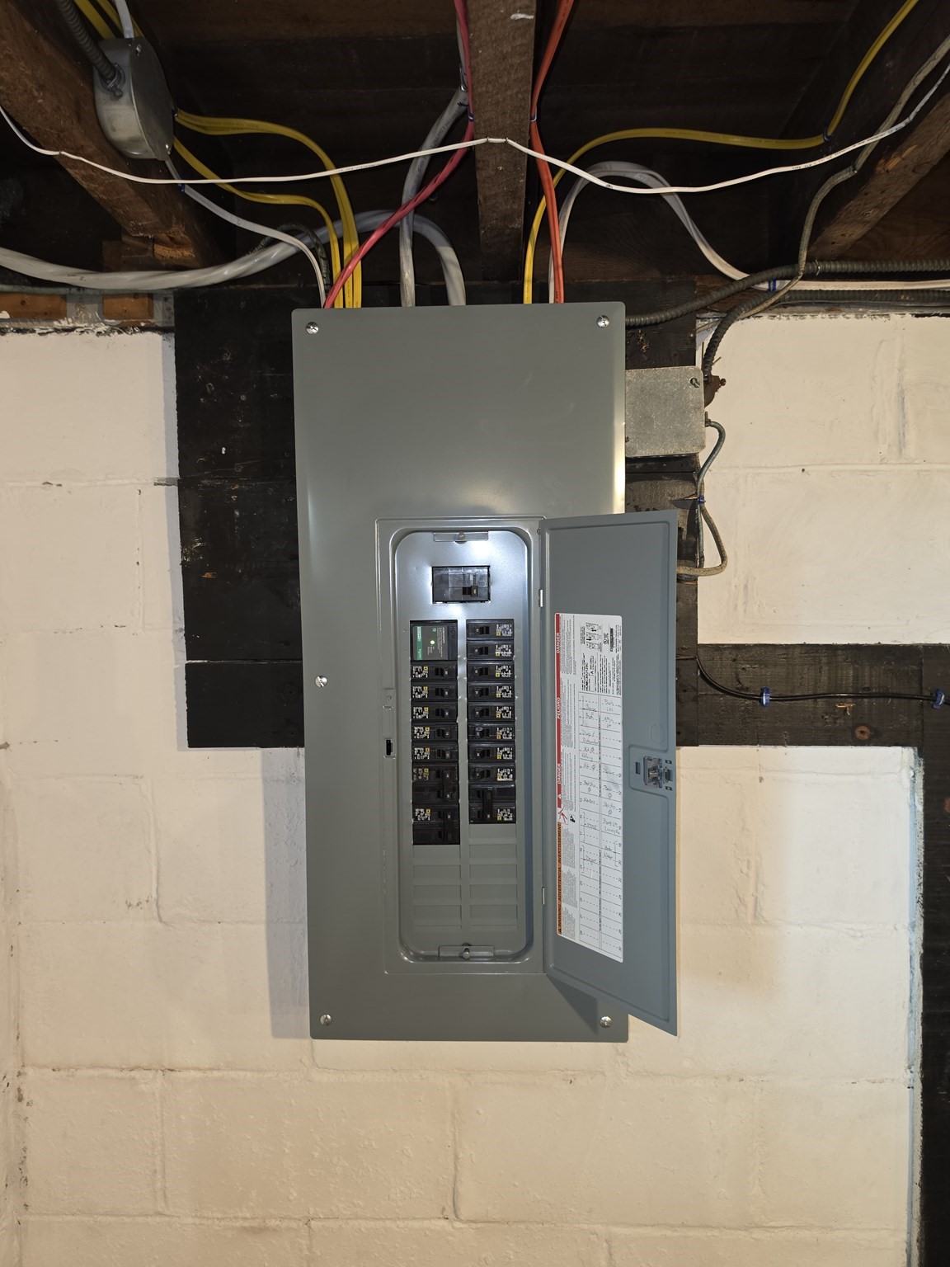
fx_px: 842
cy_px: 634
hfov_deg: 58.9
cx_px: 475
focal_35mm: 23
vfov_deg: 73.9
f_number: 1.4
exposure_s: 1/15
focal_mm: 6.5
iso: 1000
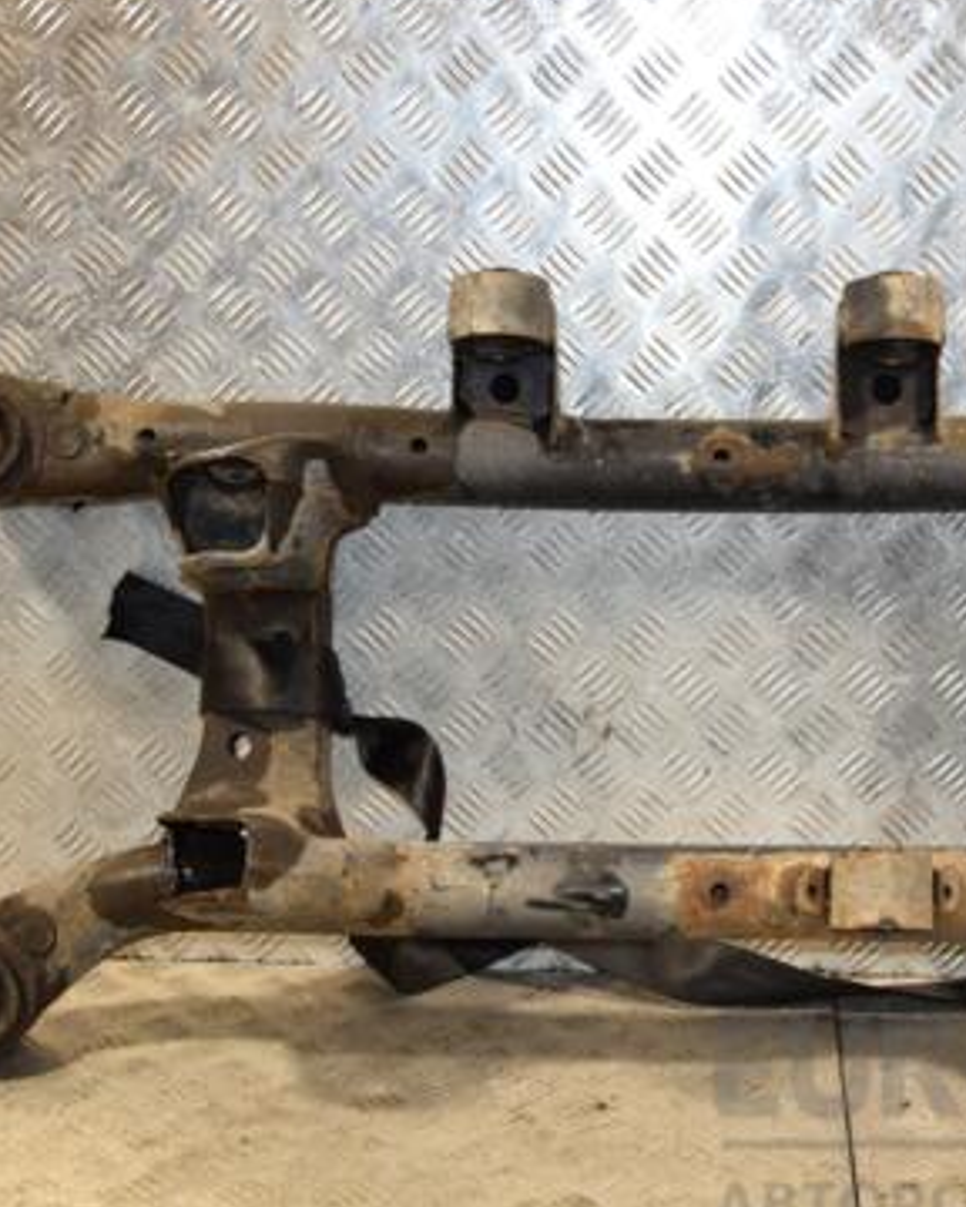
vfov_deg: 31.0
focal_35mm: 61
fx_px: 2180
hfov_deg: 24.8
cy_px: 620
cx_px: 651
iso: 800
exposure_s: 1/160
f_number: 5
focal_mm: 26
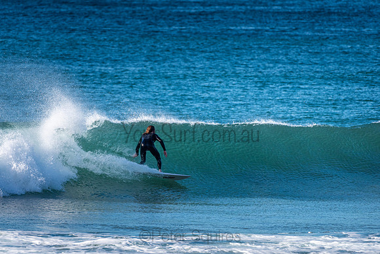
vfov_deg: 2.2
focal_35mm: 613
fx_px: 6468
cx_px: 147
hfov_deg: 3.4
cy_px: 154
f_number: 5.6
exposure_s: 1/2000
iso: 250
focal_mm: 500
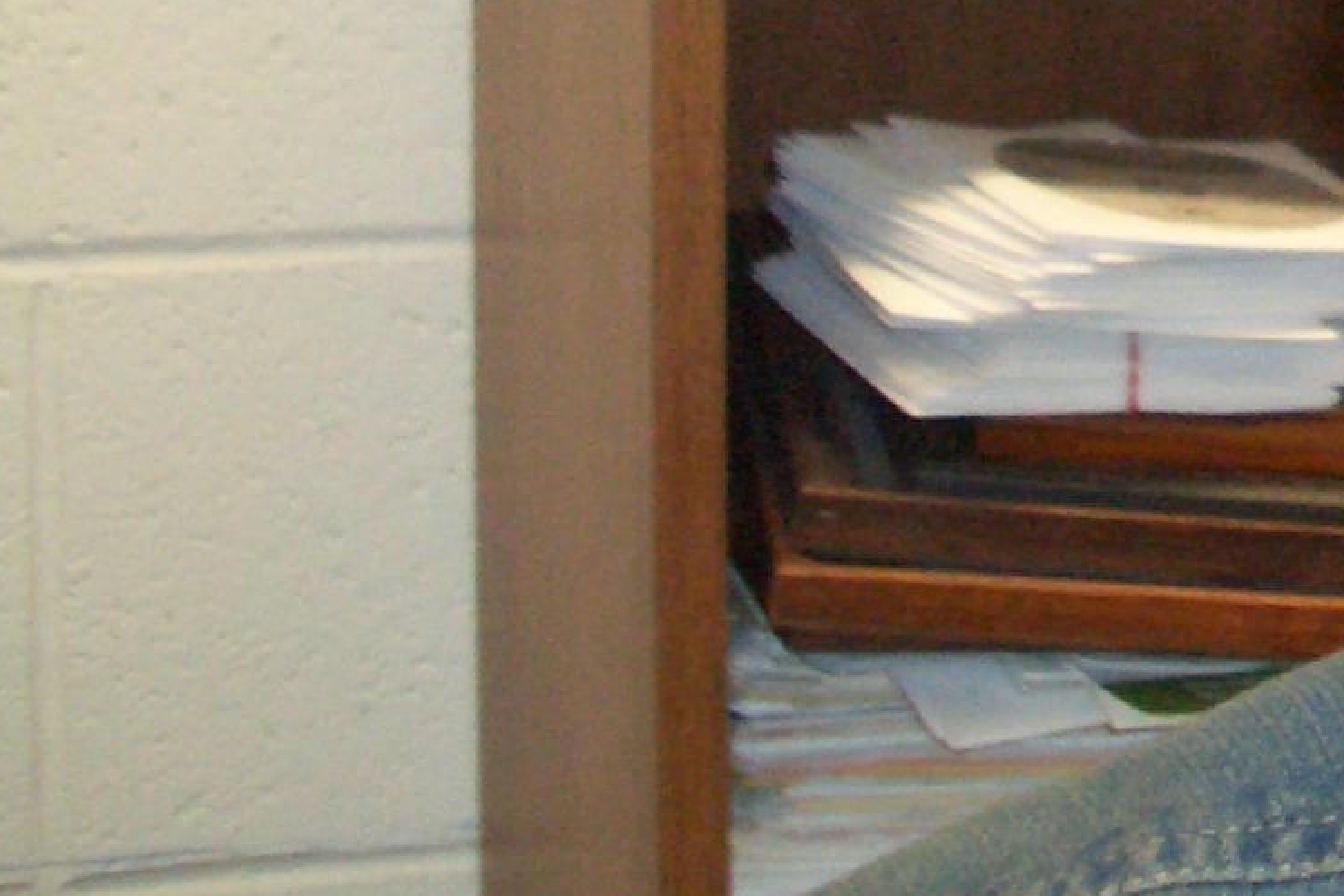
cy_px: -418
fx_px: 4219
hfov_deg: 16.5
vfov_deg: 11.6
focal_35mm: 113
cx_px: 2009
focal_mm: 5.8
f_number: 2.6
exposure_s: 1/60
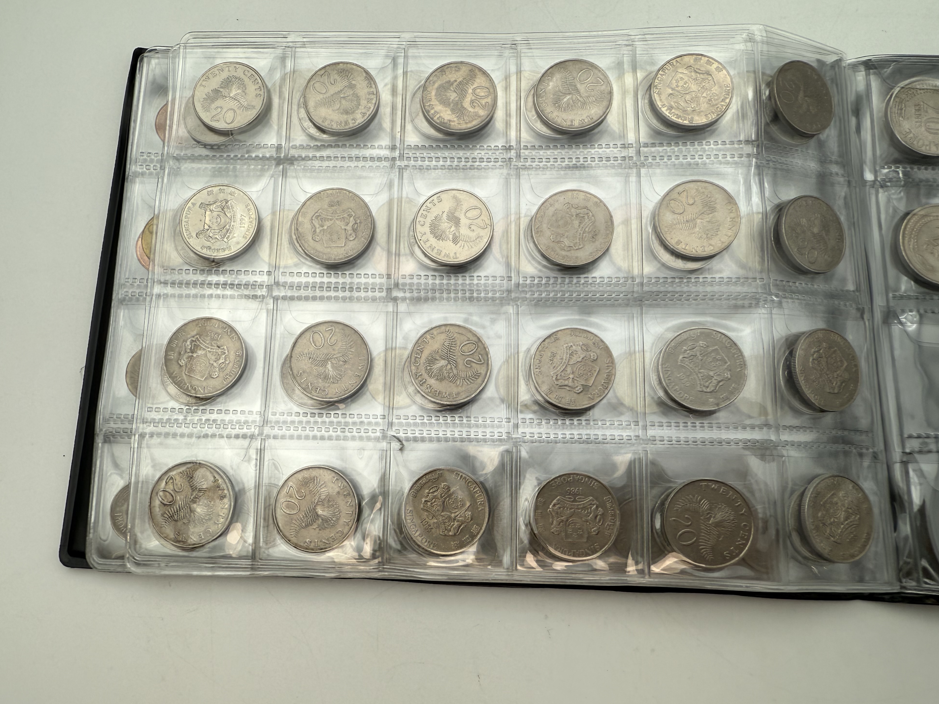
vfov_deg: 54.9
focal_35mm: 25
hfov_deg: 69.4
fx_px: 678
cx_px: 479
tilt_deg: -77.8
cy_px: 351
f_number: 2.2
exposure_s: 1/349
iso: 40
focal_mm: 2.22
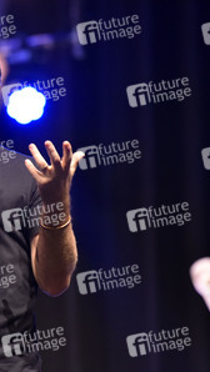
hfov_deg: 3.8
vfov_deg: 6.8
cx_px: 1
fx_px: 3133
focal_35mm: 317
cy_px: 186
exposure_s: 1/125
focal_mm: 200
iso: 4000
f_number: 3.5
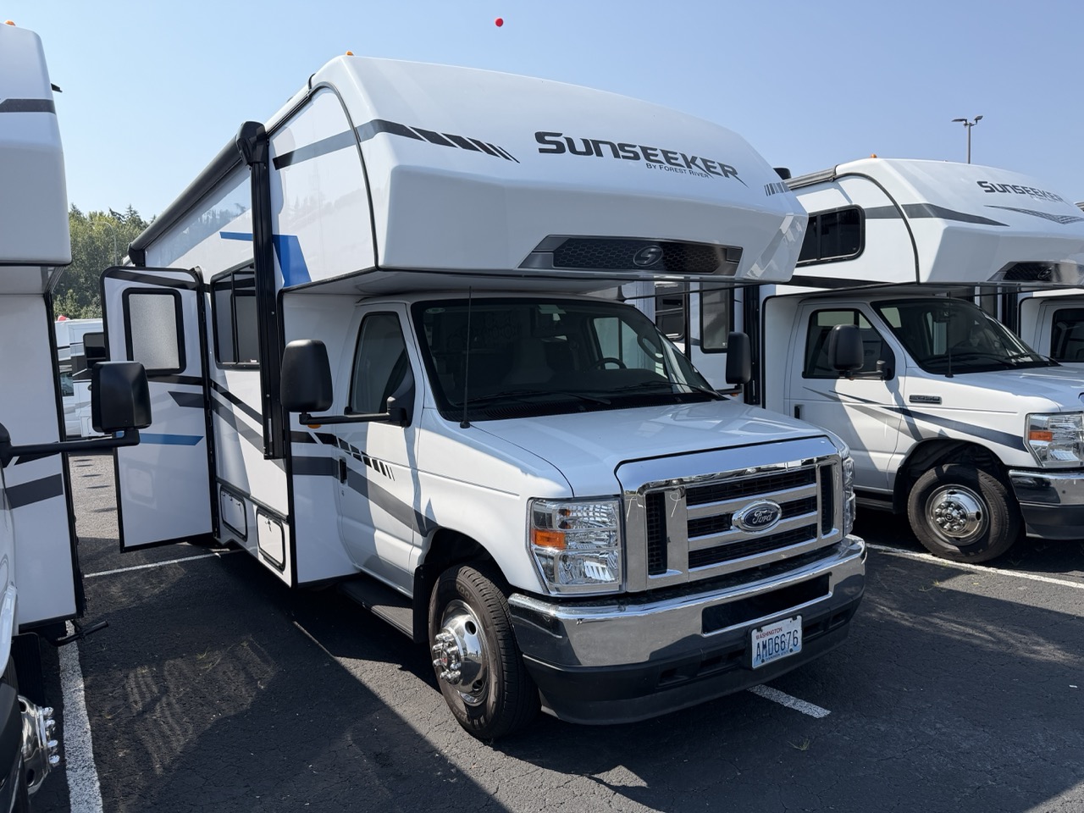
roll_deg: +3.4
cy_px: 406
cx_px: 542
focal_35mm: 24
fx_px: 752
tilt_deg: -0.2
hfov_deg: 71.6
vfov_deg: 56.8
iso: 80
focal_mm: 6.76
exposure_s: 1/3145
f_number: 1.78
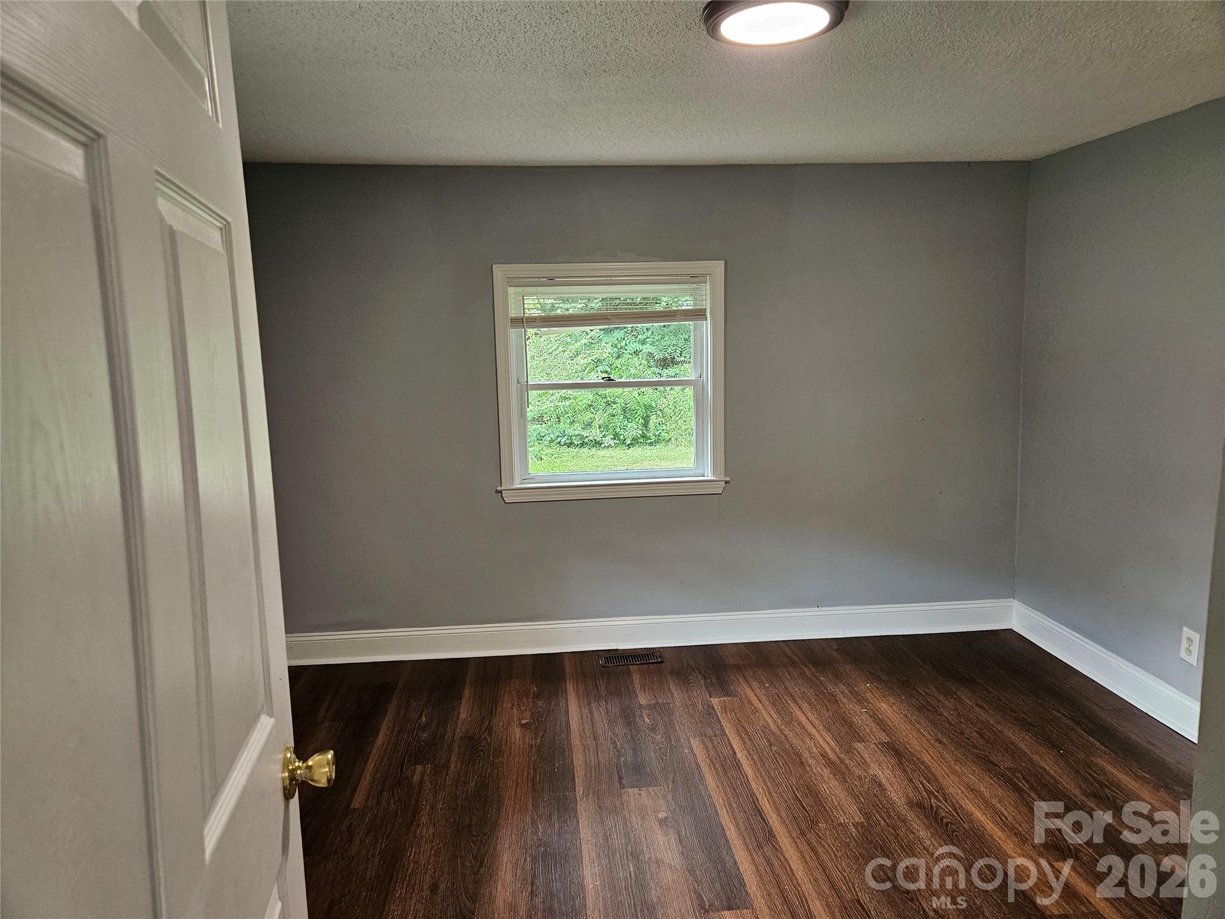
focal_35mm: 23
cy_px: 460
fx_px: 814
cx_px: 612
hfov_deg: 73.9
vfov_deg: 58.9
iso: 250
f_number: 1.8
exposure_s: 1/120
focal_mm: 5.4
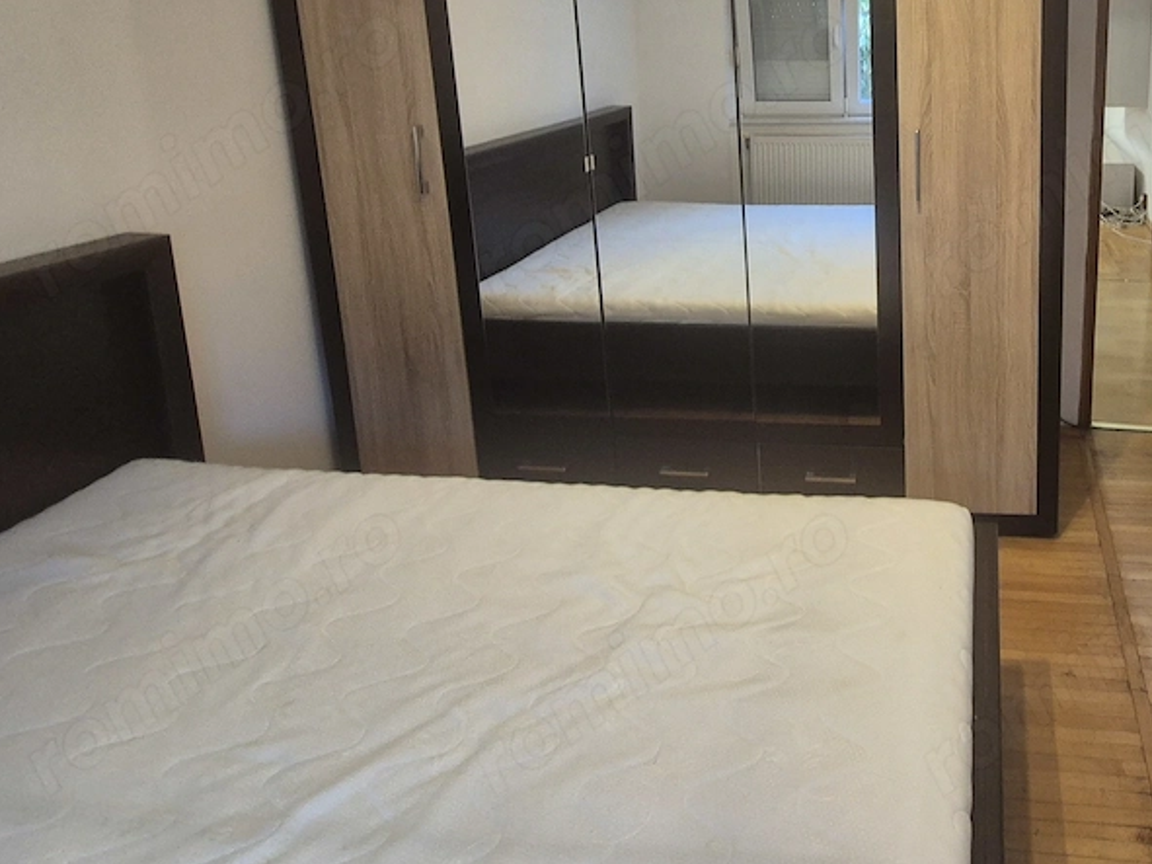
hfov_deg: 70.0
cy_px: 183
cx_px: 897
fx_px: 732
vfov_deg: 57.0
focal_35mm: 22
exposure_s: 1/50
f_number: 2.2
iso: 320
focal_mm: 2.2
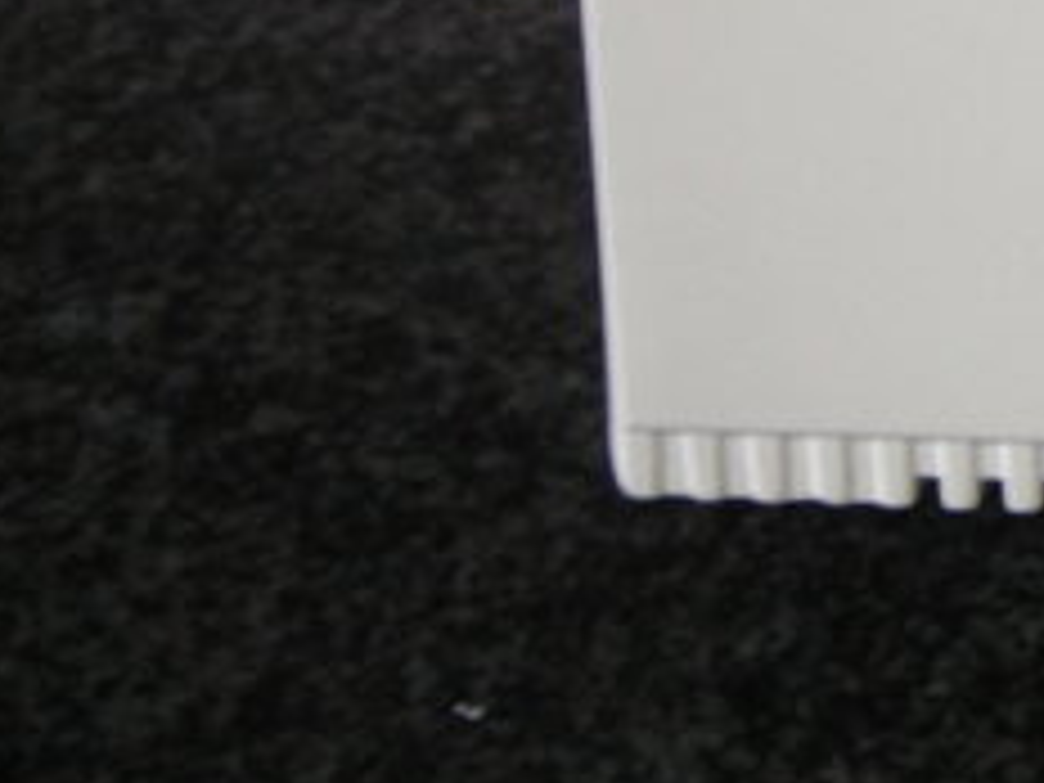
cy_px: -400
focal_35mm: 131
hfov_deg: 13.7
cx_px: 1768
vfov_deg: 10.9
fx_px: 3951
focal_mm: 6.3
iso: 200
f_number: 3.2
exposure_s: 1/5.1
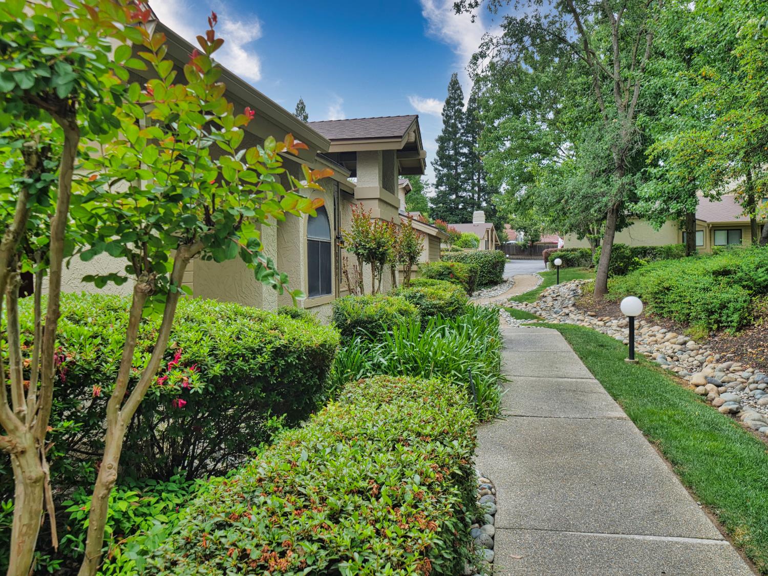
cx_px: 384
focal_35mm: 26
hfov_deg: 67.3
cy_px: 288
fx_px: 577
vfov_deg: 53.1
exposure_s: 1/200
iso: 100
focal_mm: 13
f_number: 3.5
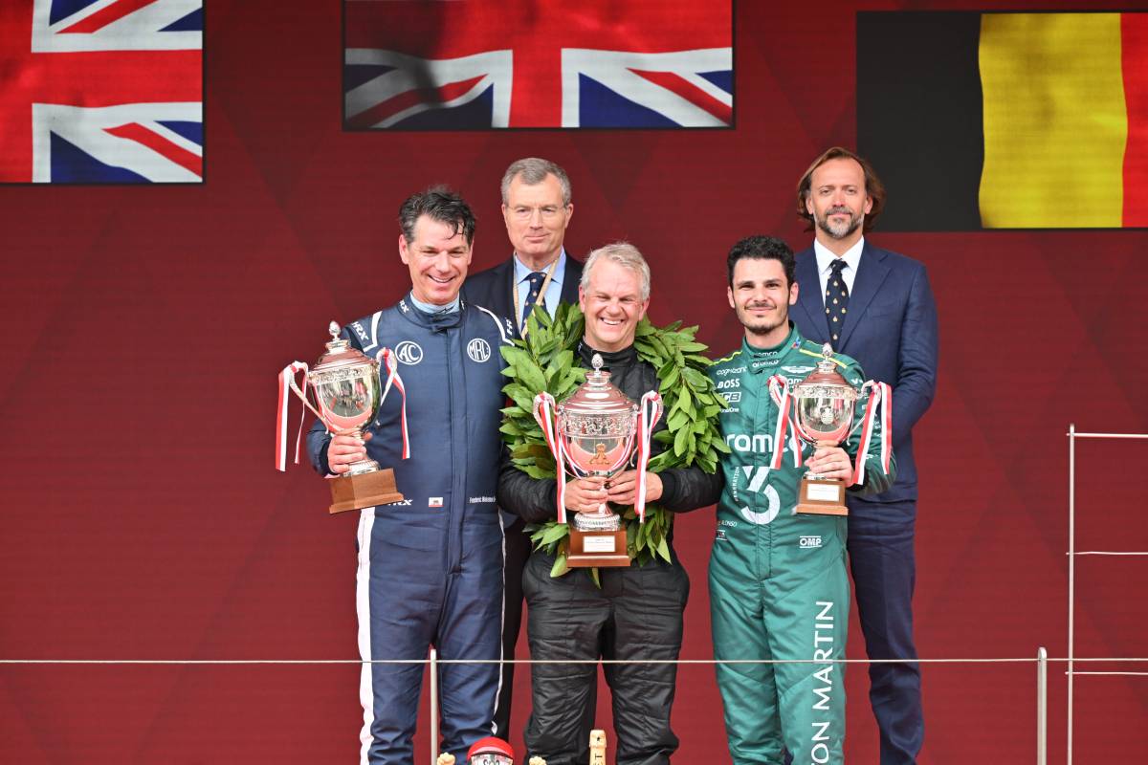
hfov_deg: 10.8
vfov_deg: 7.2
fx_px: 6058
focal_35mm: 190
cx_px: 574
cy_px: 382
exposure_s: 1/500
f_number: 7.1
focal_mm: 190
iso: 1250
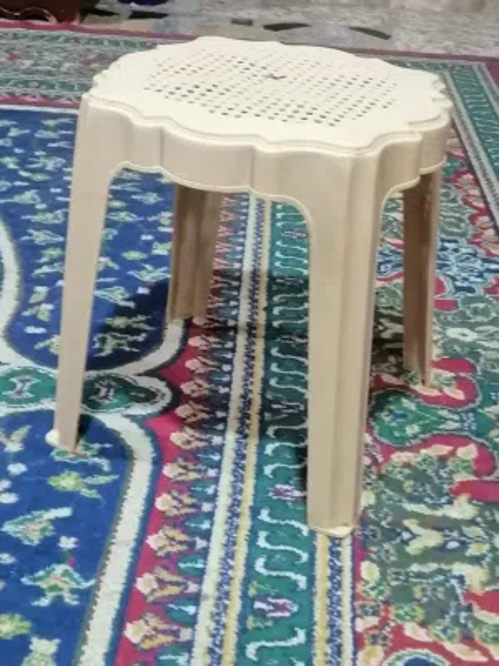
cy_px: 333
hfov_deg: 28.0
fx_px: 999
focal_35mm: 52
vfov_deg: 36.8
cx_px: 250
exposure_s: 1/25
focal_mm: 3.95
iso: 400
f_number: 1.8
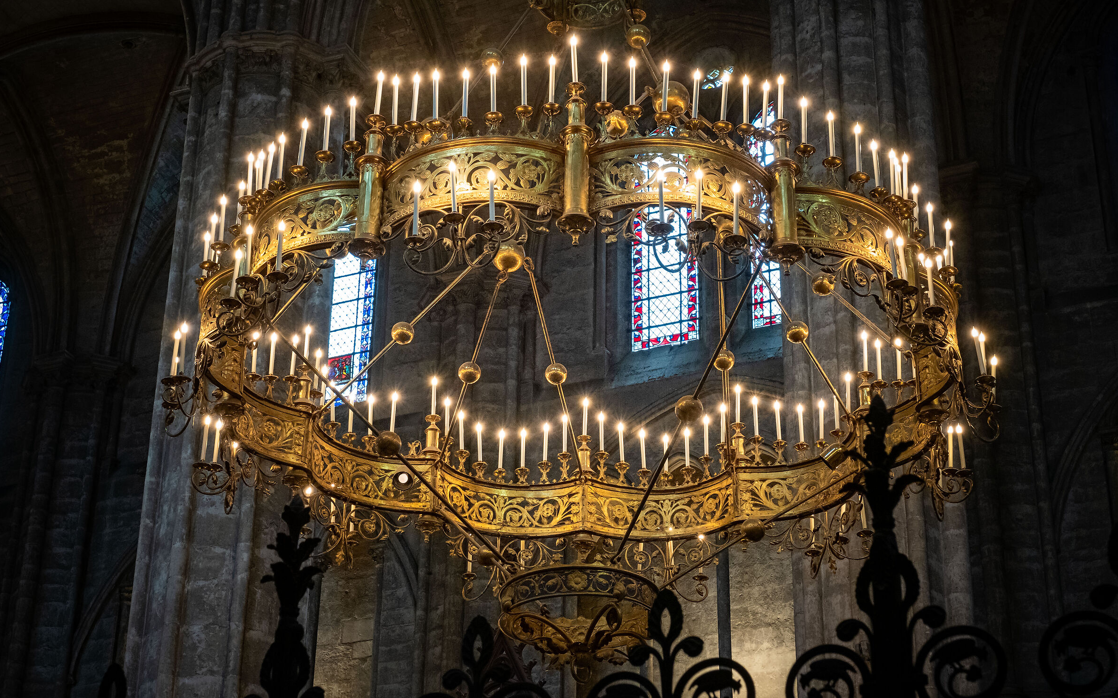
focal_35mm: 64
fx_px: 1950
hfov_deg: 32.0
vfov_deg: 20.3
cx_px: 553
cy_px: 346
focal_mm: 41.4
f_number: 10
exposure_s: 1/15
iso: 3200
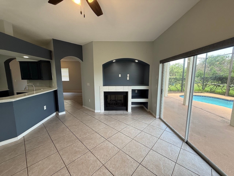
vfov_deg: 85.7
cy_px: 88
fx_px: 95
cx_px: 117
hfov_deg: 102.1
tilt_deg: -5.3
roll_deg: +1.1
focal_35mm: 14
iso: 125
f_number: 2.2
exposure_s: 1/120
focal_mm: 2.22
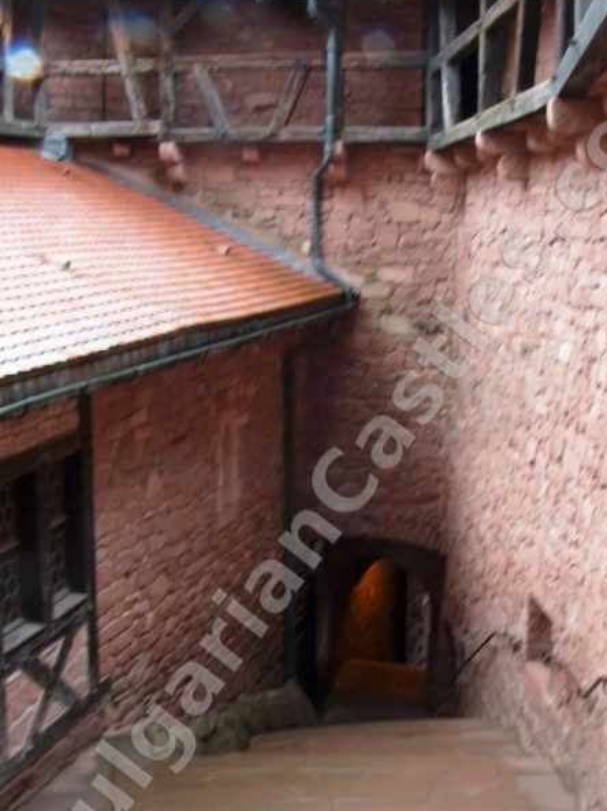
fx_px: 1170
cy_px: 509
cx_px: 323
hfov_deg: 29.1
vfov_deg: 38.0
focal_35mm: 50
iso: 106
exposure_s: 1/4
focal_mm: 7.6
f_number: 11.3
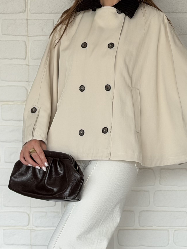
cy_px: 163
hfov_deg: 13.1
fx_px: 814
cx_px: 93
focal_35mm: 113
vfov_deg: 17.4
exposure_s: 1/161
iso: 50
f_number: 1.78
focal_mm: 6.76
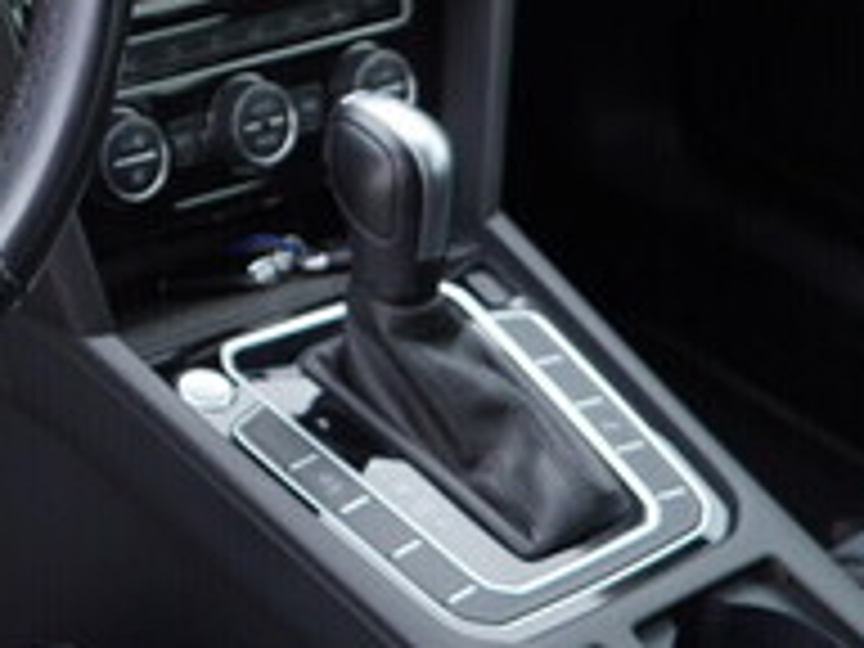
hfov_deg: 18.9
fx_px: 2471
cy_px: -20
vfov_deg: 14.7
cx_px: -135
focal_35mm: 99
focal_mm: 24
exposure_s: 1/40
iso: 160
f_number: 2.8
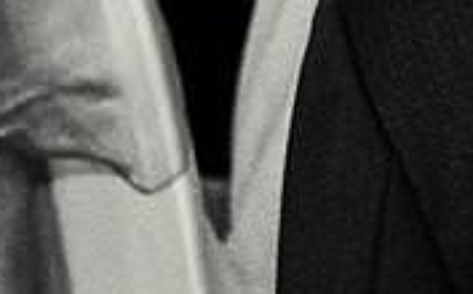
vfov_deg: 4.2
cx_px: 636
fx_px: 3938
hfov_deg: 6.8
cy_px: -283
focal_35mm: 306
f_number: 2.8
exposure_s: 1/200
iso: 6400
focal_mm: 35
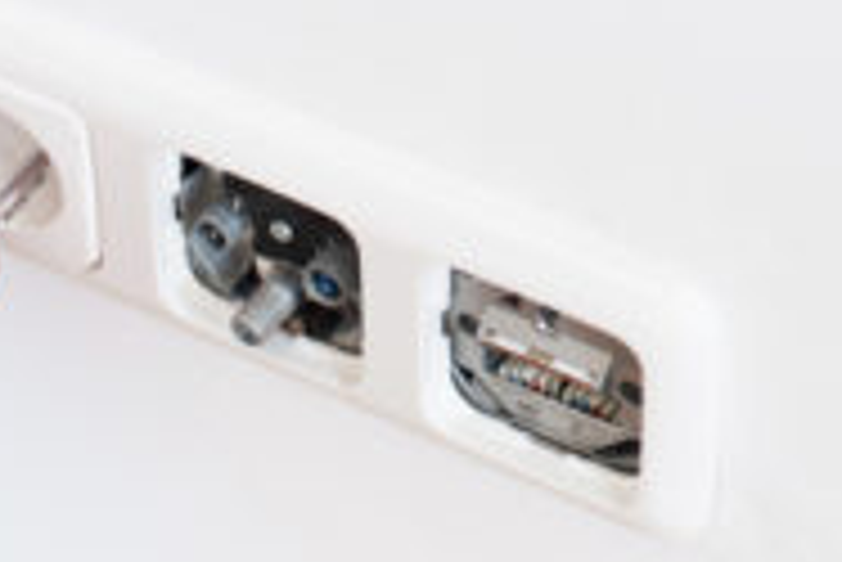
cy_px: 708
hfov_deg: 8.5
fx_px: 5571
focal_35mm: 238
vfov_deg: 5.8
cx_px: -419
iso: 100
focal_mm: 58
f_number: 3.2
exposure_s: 1/60
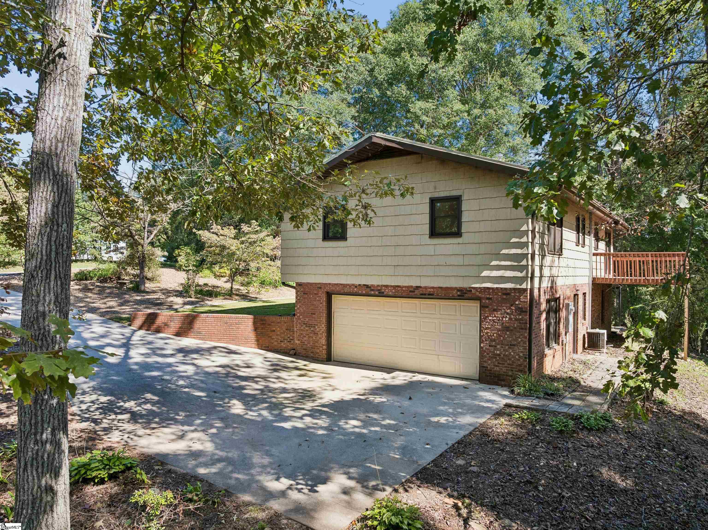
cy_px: 265
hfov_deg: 71.6
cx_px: 354
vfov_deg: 56.8
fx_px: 491
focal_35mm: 24
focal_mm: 12.3
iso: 150
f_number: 2.8
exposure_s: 1/25
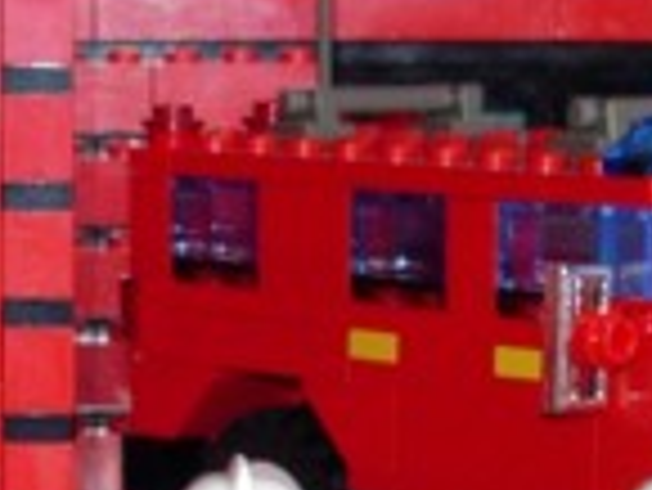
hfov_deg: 9.5
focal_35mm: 209
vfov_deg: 7.1
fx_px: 3940
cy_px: 616
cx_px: 211
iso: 79
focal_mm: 7.8
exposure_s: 1/32
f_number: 4.8
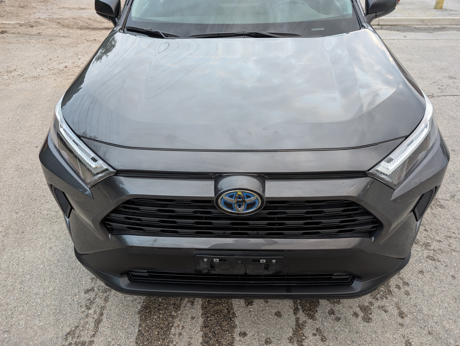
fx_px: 319
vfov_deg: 56.9
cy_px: 173
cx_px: 230
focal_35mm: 24
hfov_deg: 71.5
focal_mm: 6.9
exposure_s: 1/23.8
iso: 213
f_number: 1.68
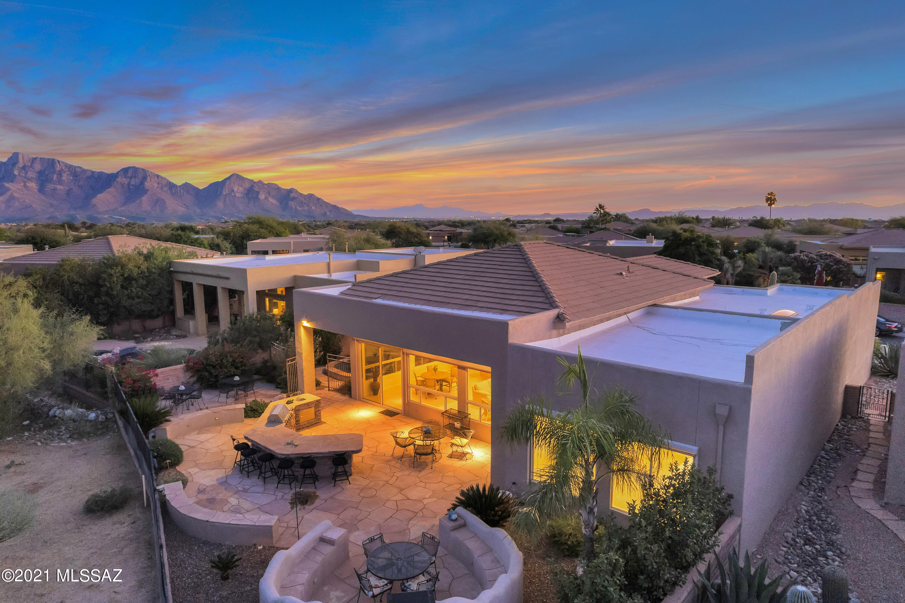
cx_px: 452
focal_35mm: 22
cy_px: 302
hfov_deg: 78.6
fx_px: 553
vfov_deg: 57.2
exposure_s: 1/15
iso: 270
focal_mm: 8.38
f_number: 2.8
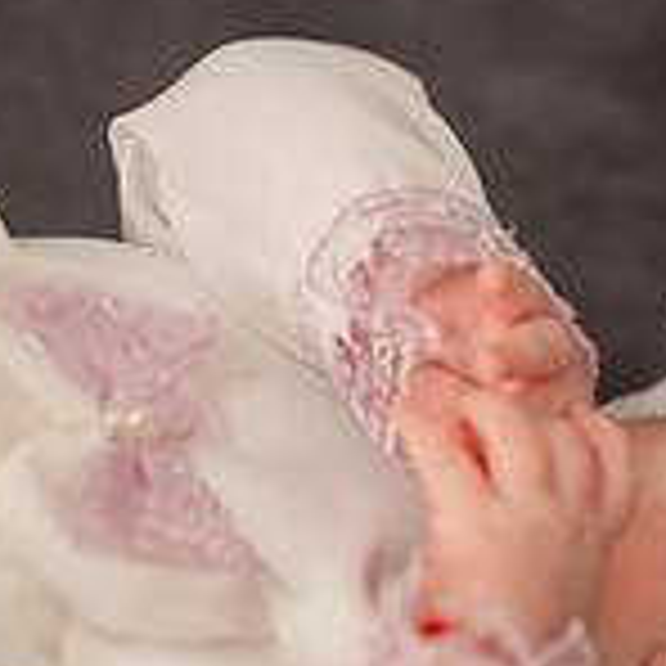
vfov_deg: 8.0
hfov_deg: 8.0
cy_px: 657
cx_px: 574
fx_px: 4767
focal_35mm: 219
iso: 1600
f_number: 2.2
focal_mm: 85
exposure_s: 1/160
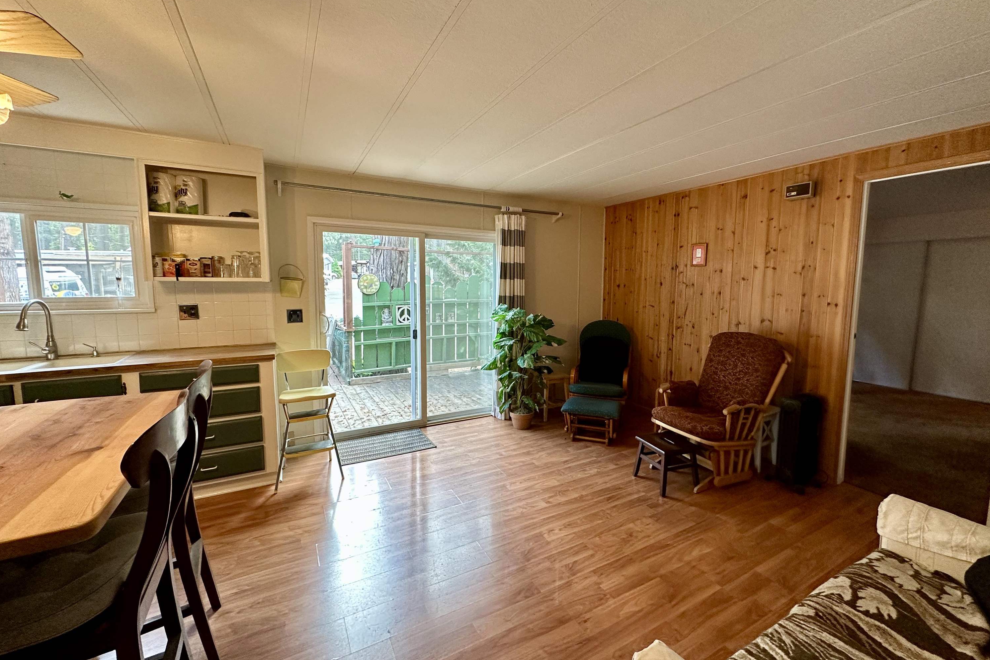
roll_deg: -0.4
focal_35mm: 15
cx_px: 509
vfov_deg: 77.3
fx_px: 412
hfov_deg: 100.4
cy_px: 320
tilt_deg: -5.1
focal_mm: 2.22
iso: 250
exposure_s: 1/120
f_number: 2.2
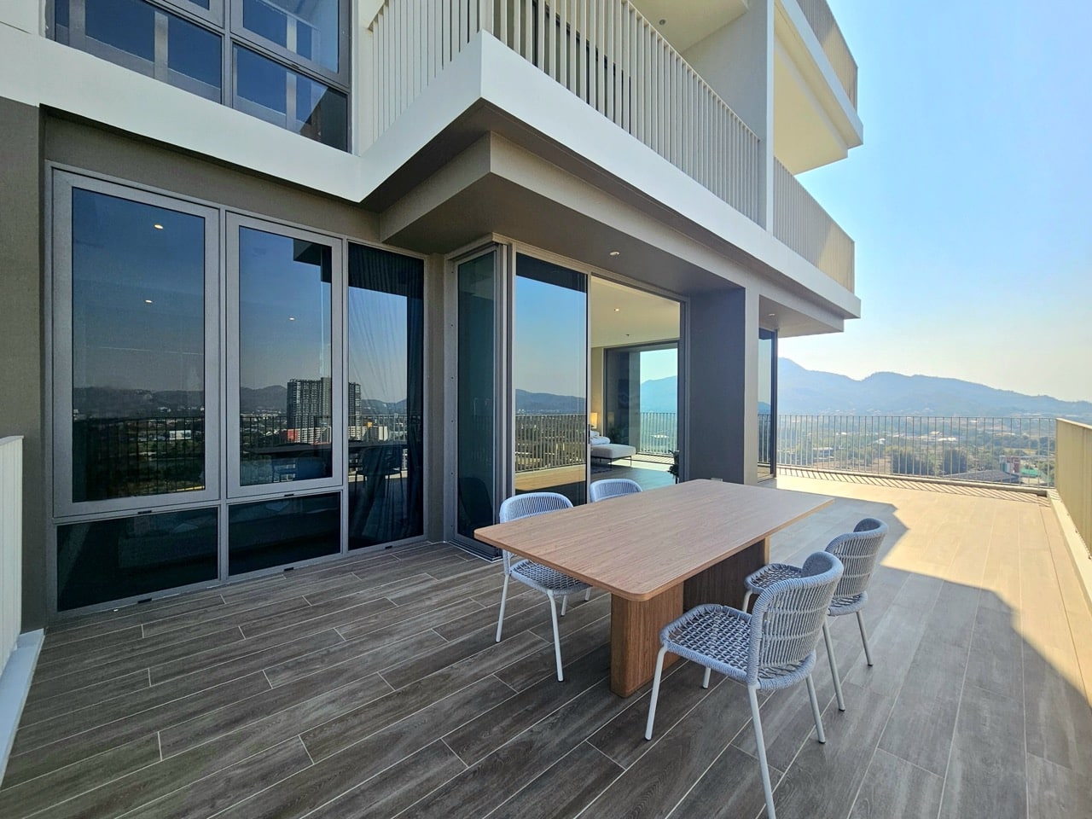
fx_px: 410
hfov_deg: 106.2
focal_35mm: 13
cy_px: 410
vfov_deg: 89.9
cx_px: 546
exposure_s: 1/1429
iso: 50
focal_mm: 2.2
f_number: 2.2
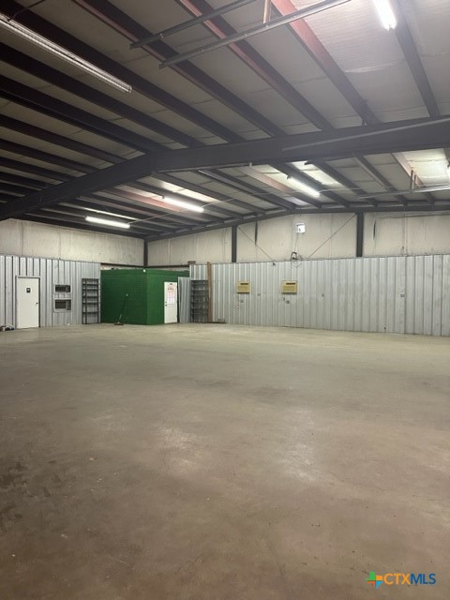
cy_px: 300
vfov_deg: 71.6
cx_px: 225
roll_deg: -0.1
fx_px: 416
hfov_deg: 56.8
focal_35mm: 24
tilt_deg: -2.5
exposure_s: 1/60
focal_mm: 6.86
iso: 400
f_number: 1.78
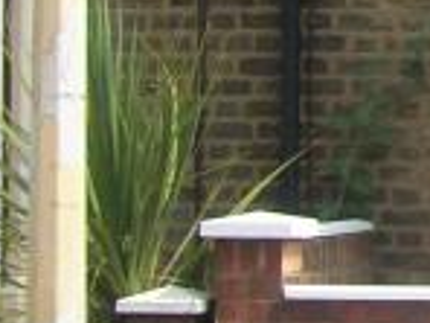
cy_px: -154
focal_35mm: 235
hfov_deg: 7.7
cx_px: 1090
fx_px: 2919
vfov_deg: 6.3
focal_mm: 6.1
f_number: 2.7
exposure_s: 1/500
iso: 64
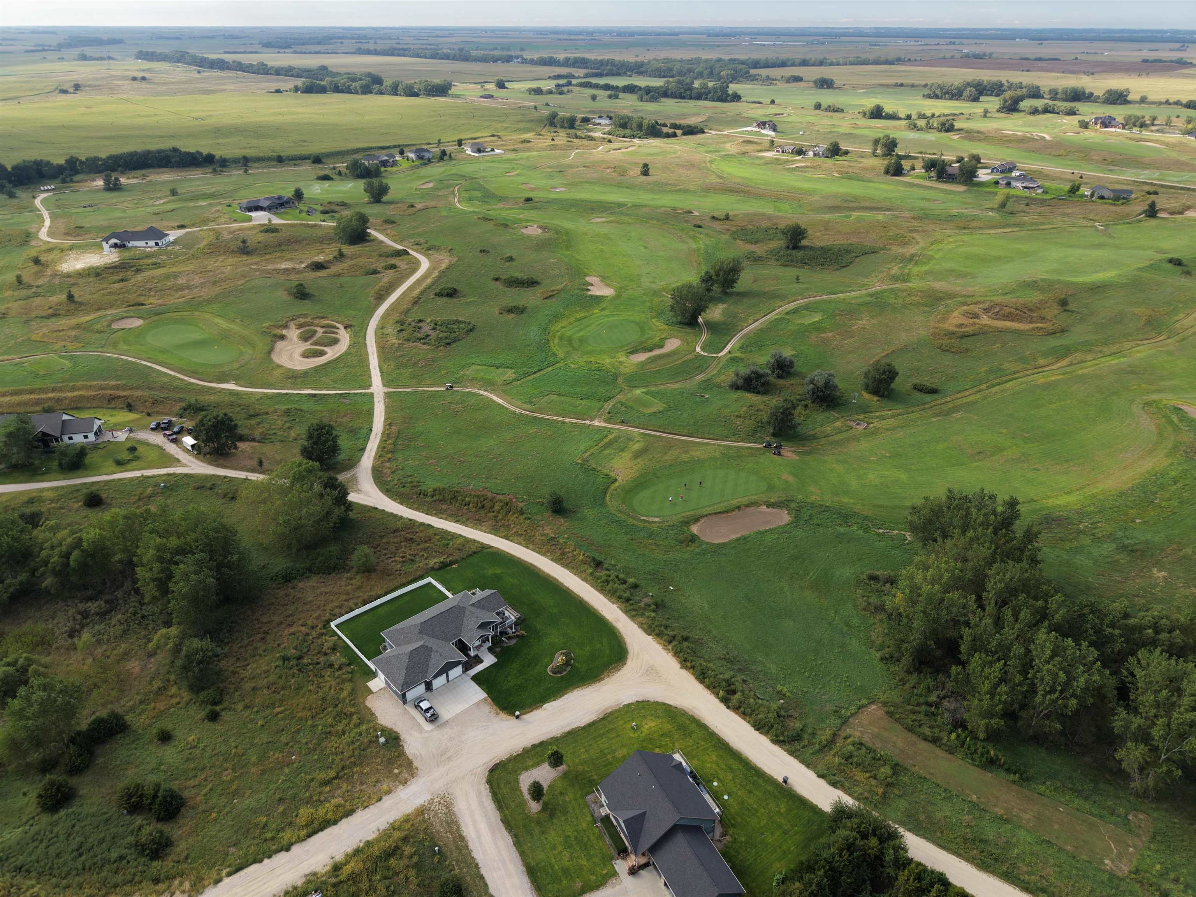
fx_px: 829
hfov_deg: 71.6
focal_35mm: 24
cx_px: 598
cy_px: 448
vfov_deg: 56.8
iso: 170
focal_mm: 8.67
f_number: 1.8
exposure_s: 1/2500
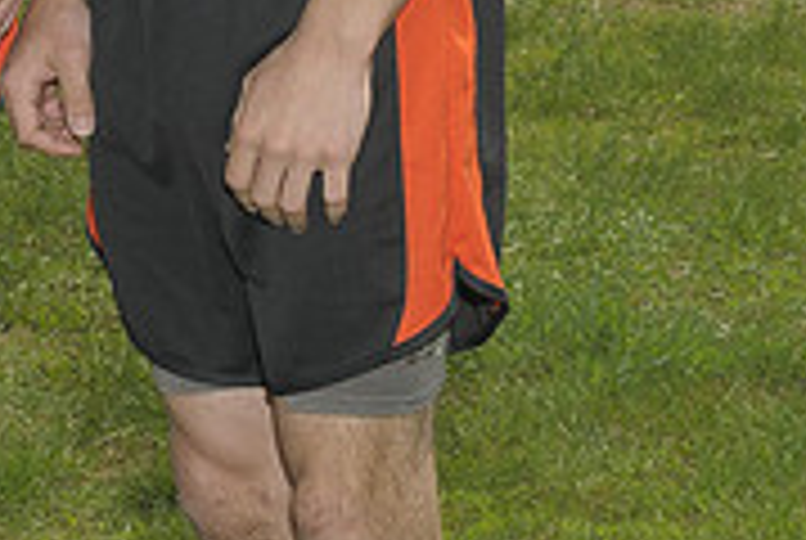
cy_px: -513
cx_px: 11
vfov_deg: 4.8
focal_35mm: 281
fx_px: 6302
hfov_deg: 7.3
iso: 200
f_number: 11
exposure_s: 1/250
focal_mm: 58
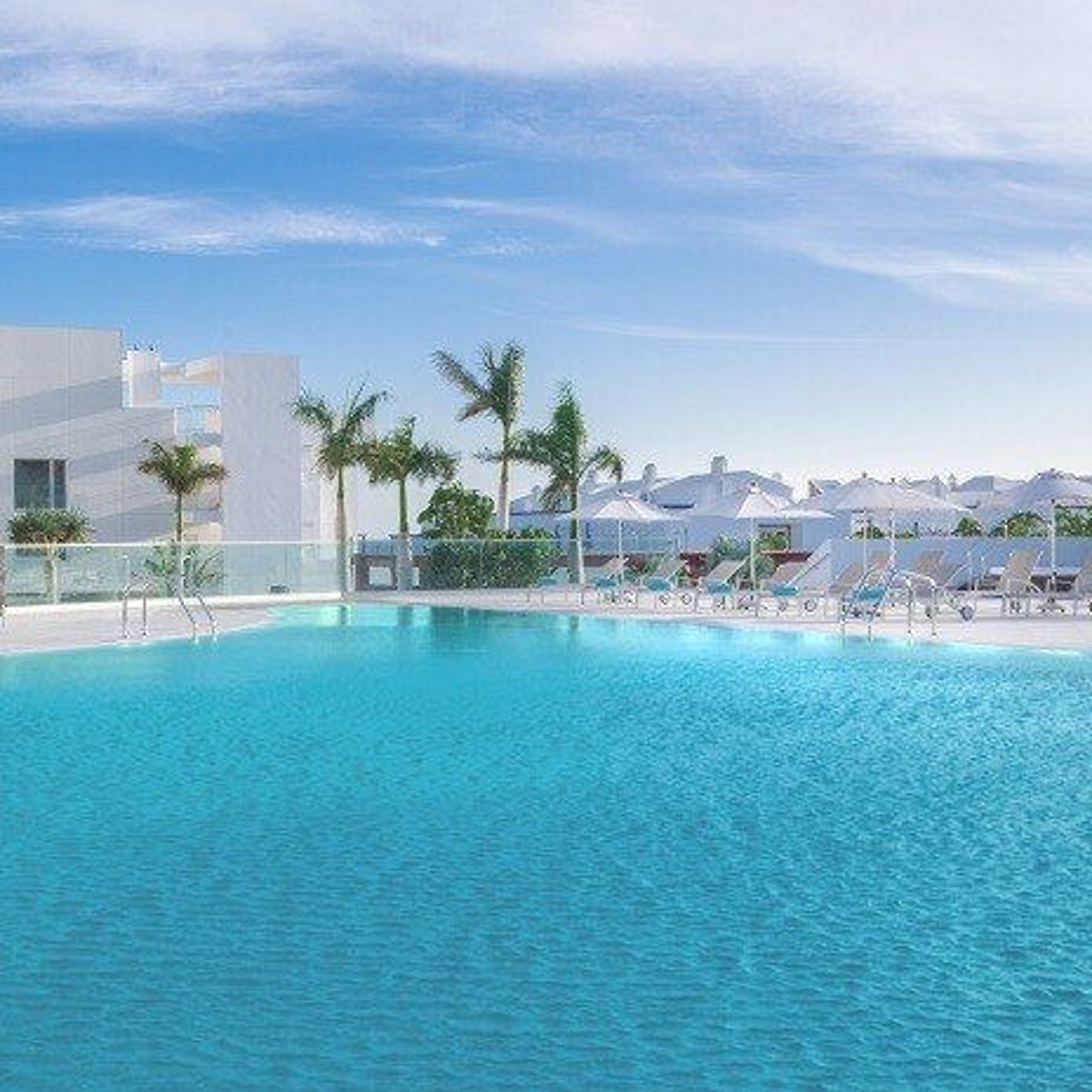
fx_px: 1785
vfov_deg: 34.0
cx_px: 372
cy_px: 546
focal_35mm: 50
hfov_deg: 33.7
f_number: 18
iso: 200
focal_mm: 26
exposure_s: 1/30
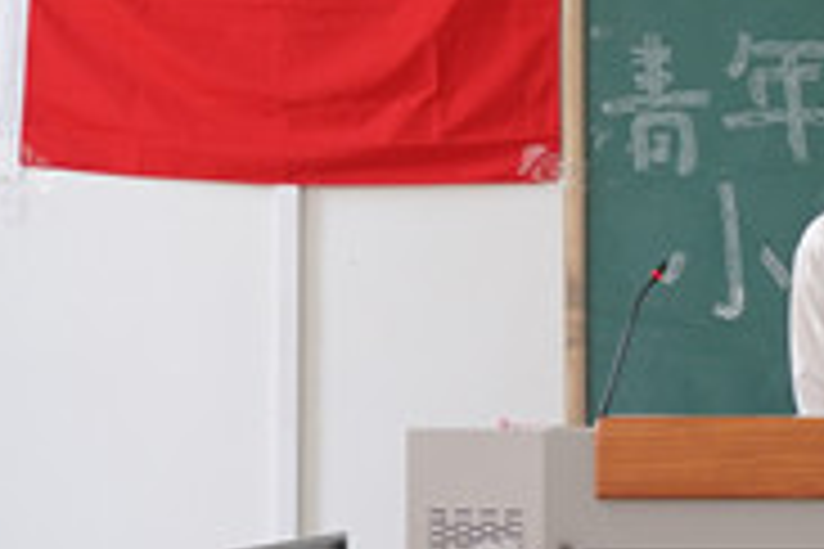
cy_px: 349
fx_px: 5195
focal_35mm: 227
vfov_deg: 6.1
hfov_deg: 8.6
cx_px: 1585
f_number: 5.6
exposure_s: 1/160
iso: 1250
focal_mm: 52
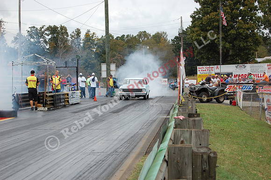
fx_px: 621
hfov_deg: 24.6
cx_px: 136
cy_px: 90
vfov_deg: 16.5
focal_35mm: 82
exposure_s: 1/800
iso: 400
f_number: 5.6
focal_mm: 55
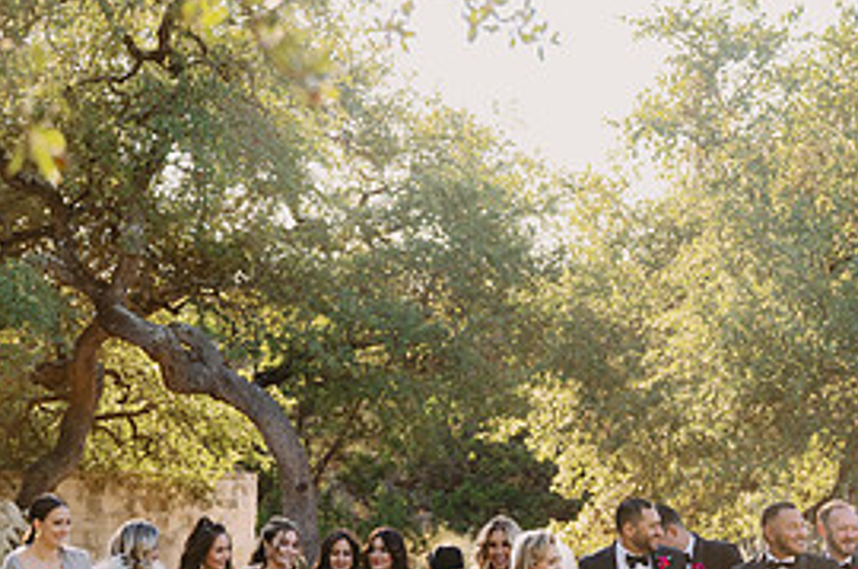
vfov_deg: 11.9
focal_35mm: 114
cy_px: 493
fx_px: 2712
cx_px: 658
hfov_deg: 17.9
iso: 100
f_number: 3.5
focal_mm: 53
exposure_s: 1/250
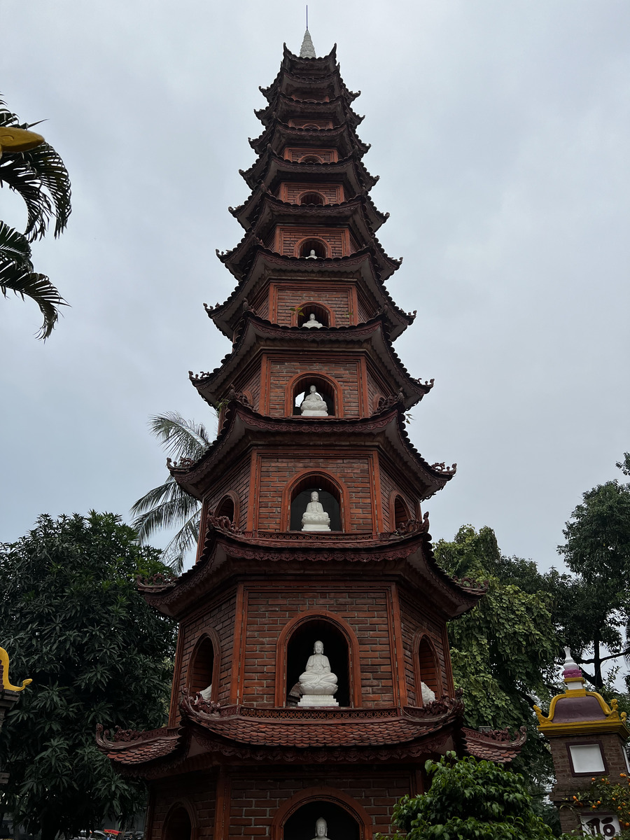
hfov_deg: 53.1
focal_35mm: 26
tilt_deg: +32.9
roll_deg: -0.2
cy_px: 420
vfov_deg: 67.3
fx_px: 631
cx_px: 315
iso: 50
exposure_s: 1/957
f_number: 1.5
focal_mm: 5.7
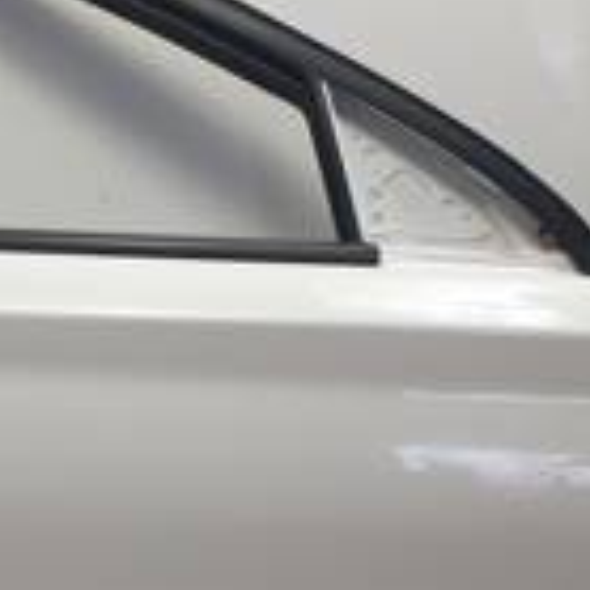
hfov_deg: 25.1
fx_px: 1273
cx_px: 30
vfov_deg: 25.9
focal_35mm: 66
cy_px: 399
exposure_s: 1/100
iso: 50
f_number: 2.4
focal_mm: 4.3
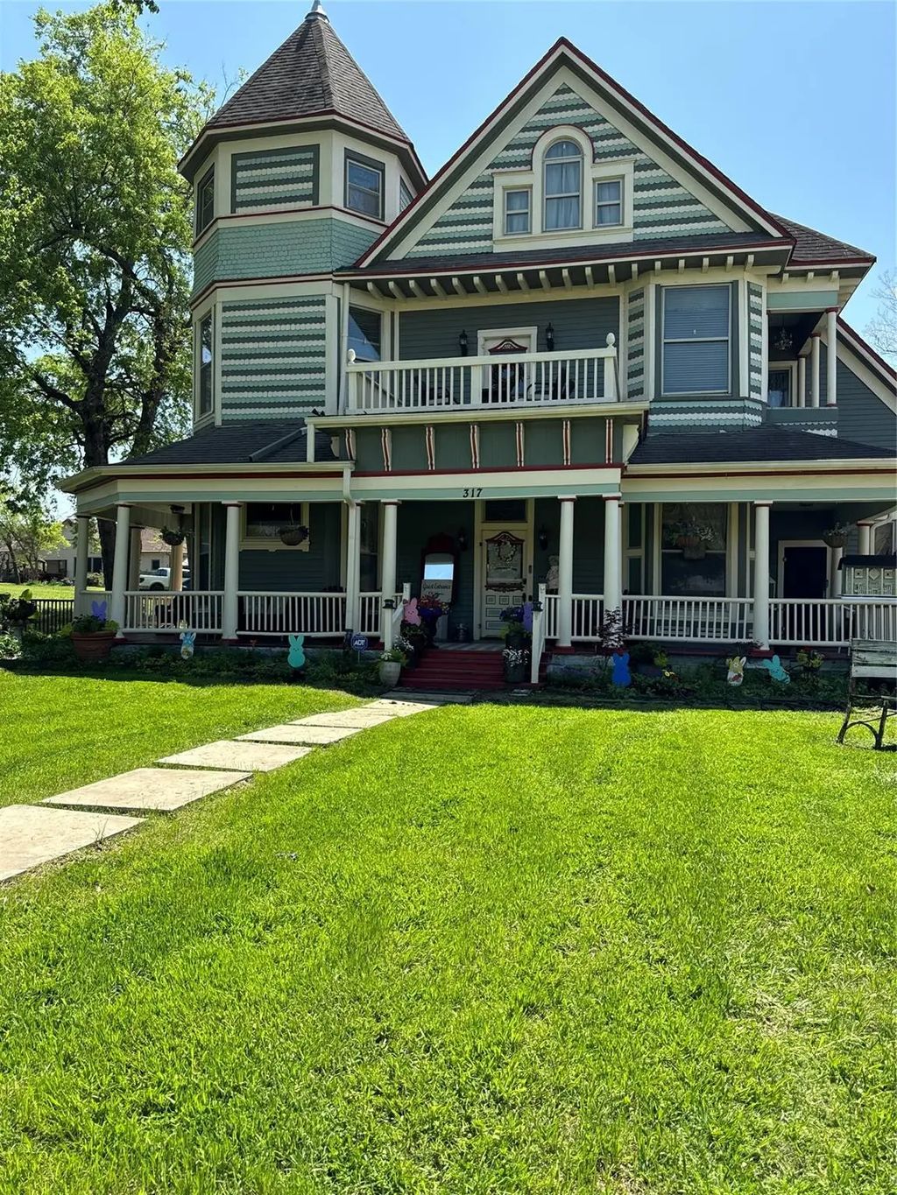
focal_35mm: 24
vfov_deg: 71.6
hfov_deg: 56.8
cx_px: 448
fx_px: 829
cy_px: 598
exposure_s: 1/2174
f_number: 1.78
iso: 80
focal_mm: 6.76
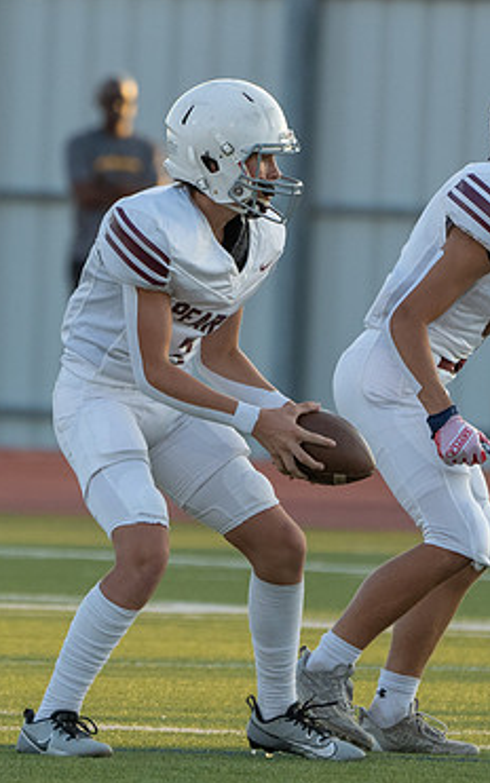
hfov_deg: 1.4
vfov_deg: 2.3
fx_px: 19885
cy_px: 295
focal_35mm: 931
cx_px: 97
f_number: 5.6
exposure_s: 1/1000
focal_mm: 400
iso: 1000
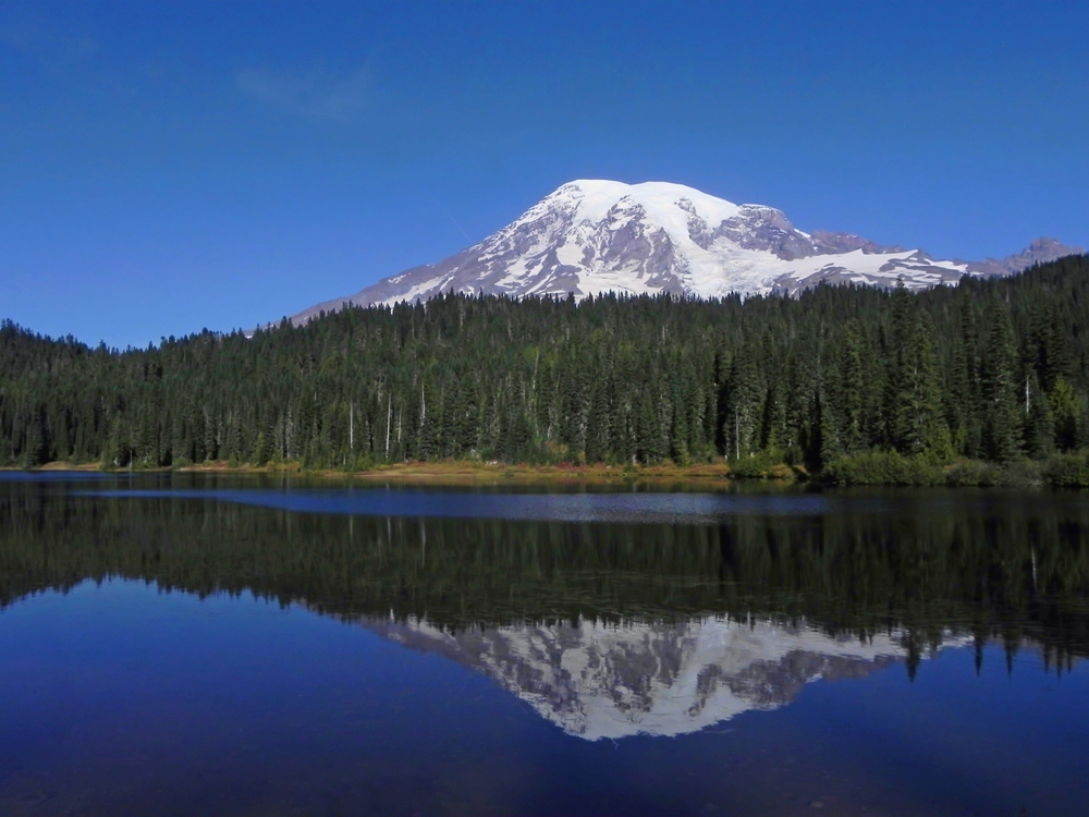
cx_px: 544
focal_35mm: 29
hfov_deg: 61.7
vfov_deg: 48.2
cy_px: 408
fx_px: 912
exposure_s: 1/1075
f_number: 8
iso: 160
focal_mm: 5.2
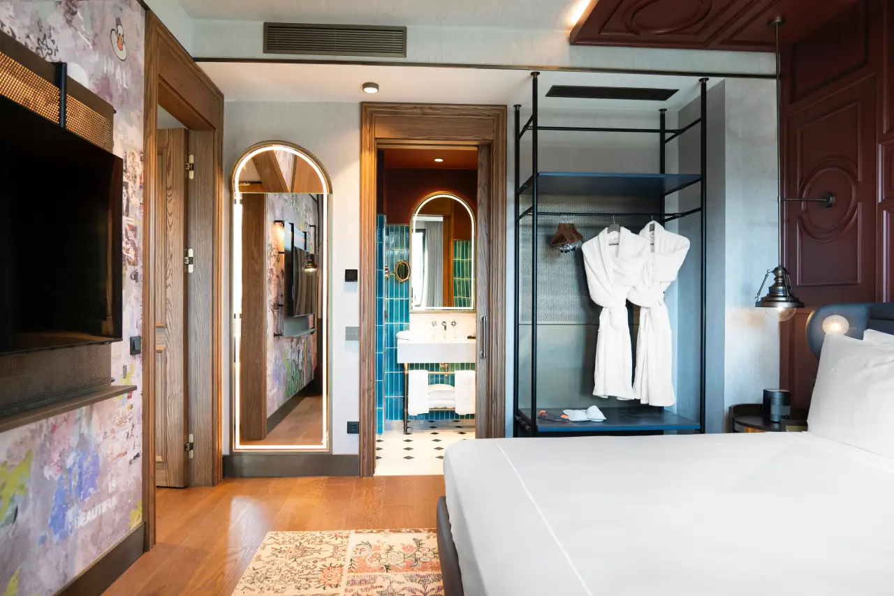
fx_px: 497
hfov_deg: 84.0
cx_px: 447
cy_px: 298
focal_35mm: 20
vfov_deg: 62.0
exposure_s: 1/80
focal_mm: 20
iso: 800
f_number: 3.5
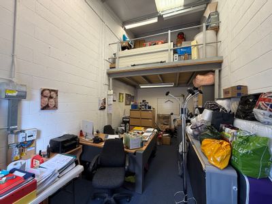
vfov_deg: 85.7
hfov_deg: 102.1
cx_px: 136
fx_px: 110
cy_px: 102
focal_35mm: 14
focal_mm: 2.22
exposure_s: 1/99
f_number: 2.2
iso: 160
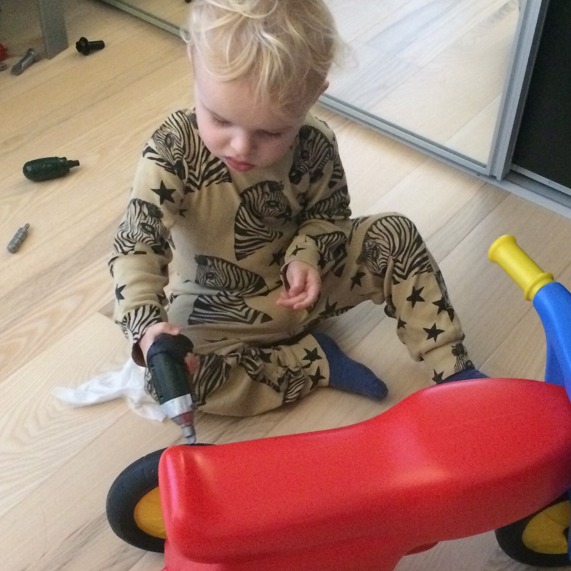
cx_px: 361
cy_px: 352
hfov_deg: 32.6
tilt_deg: -47.0
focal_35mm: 52
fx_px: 970
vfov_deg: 32.7
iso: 500
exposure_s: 1/17
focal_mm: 4.15
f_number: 2.2
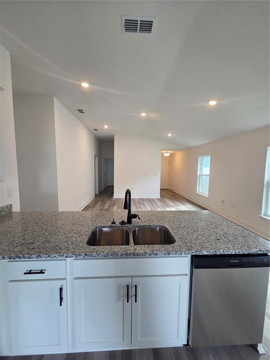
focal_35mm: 13
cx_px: 135
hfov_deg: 89.9
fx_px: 135
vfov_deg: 106.2
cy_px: 180
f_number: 2.2
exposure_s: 1/120
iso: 250
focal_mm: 2.2
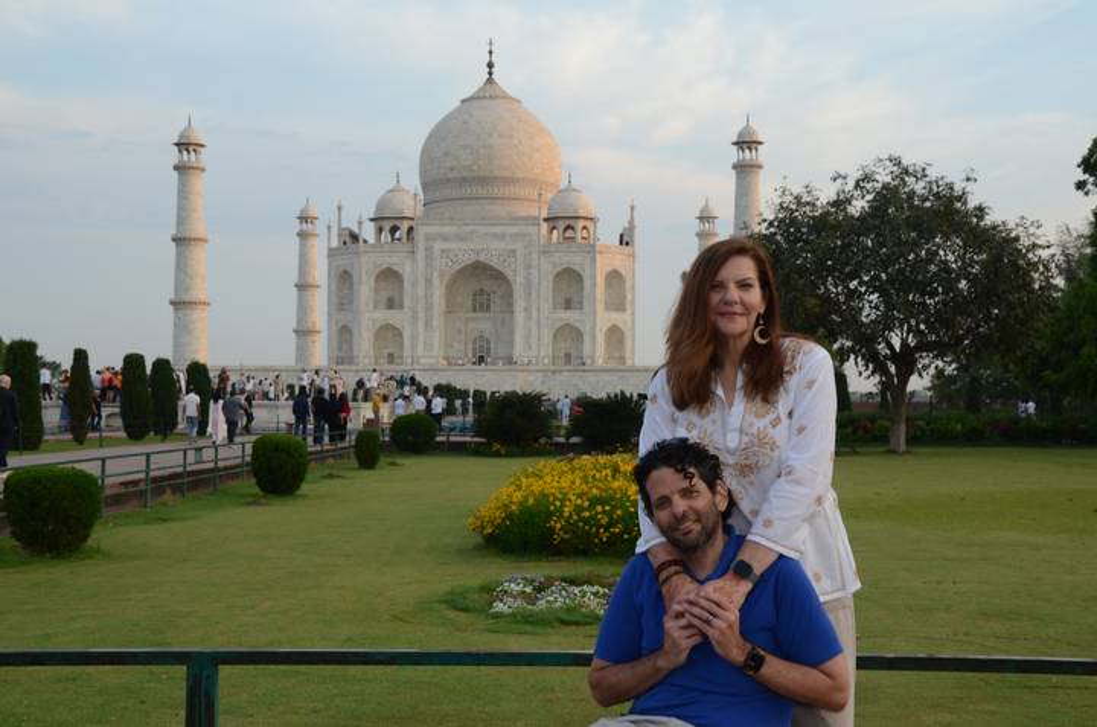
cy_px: 364
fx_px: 1460
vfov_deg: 28.0
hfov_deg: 41.2
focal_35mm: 48
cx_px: 548
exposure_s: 1/80
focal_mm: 32
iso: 400
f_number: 9
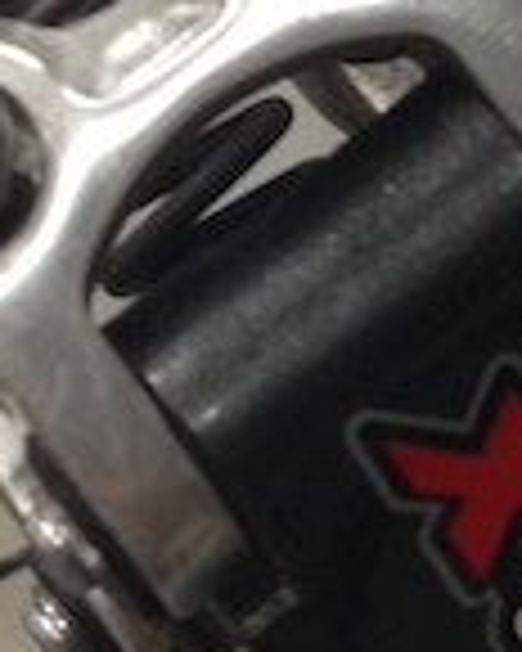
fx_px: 4384
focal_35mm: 227
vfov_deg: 8.5
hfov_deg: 6.8
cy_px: 306
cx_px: 554
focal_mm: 4.13
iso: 100
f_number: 2.4
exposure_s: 1/20
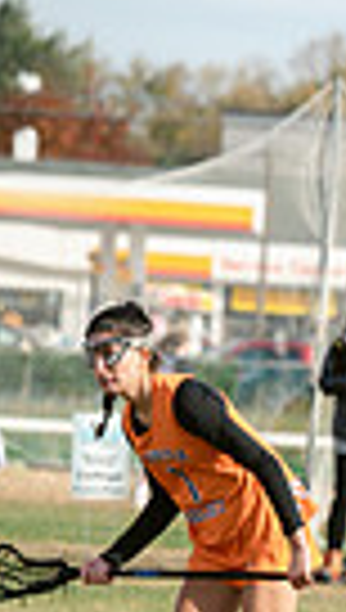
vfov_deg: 3.6
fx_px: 9770
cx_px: 1182
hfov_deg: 2.0
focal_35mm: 602
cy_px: 569
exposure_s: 1/1600
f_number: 5
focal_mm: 135
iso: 250
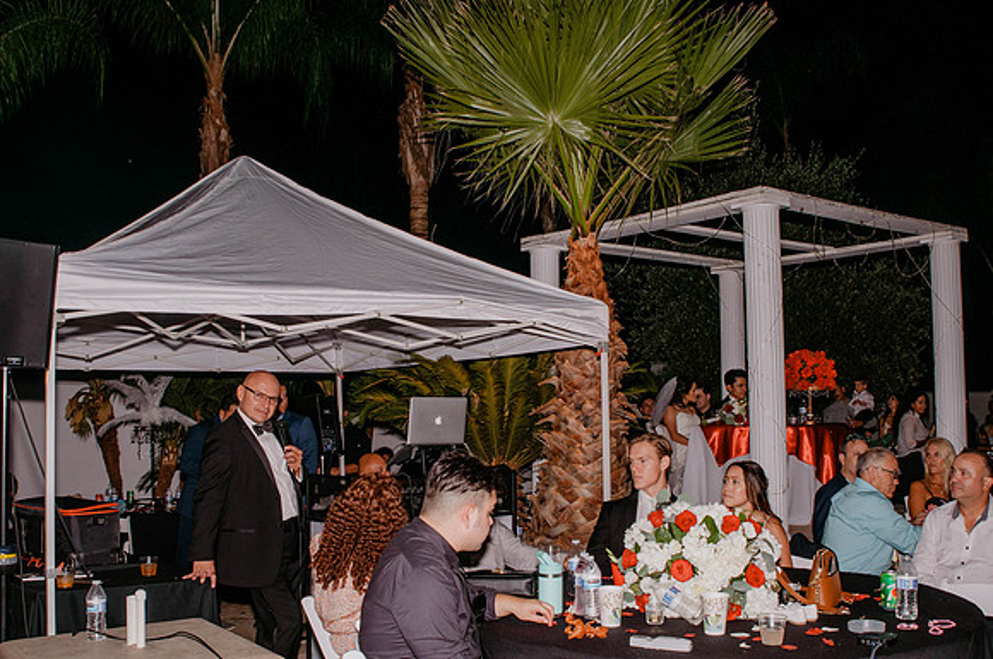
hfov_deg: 53.2
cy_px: 330
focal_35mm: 36
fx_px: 992
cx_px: 496
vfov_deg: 36.8
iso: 200
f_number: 8
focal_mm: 24
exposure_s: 1/250
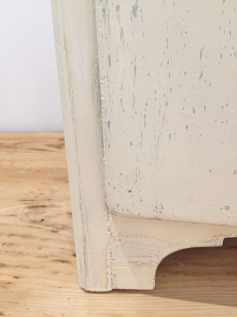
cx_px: 118
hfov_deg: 48.2
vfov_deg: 61.7
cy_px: 158
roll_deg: +0.0
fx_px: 265
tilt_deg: -18.2
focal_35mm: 29
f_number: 2.2
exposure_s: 1/33
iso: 200
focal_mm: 4.15
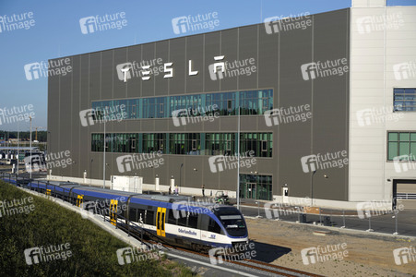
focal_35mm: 75
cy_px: 138
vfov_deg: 18.2
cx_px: 208
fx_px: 866
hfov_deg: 27.0
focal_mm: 75
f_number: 9
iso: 100
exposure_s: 1/400
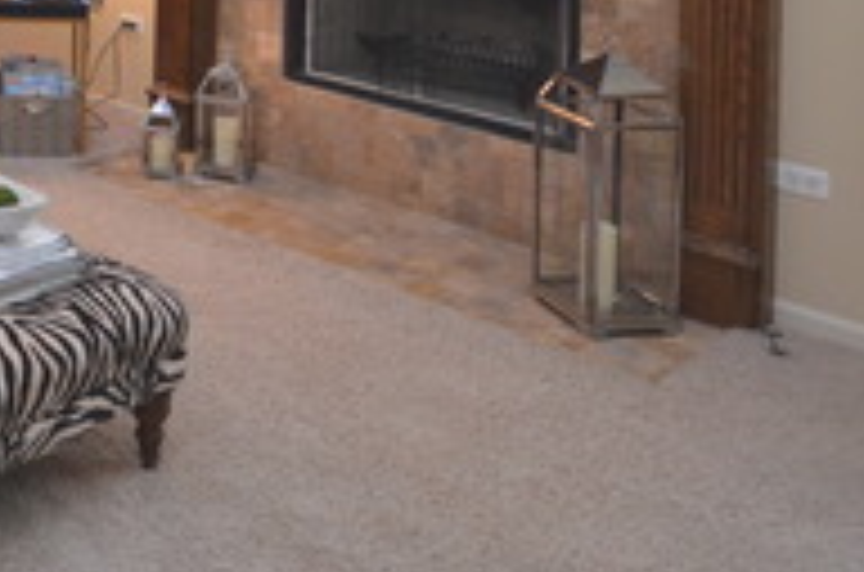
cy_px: -239
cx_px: -108
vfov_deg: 22.8
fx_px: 1197
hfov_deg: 33.9
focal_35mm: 50
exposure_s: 1/60
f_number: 4
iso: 640
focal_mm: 10
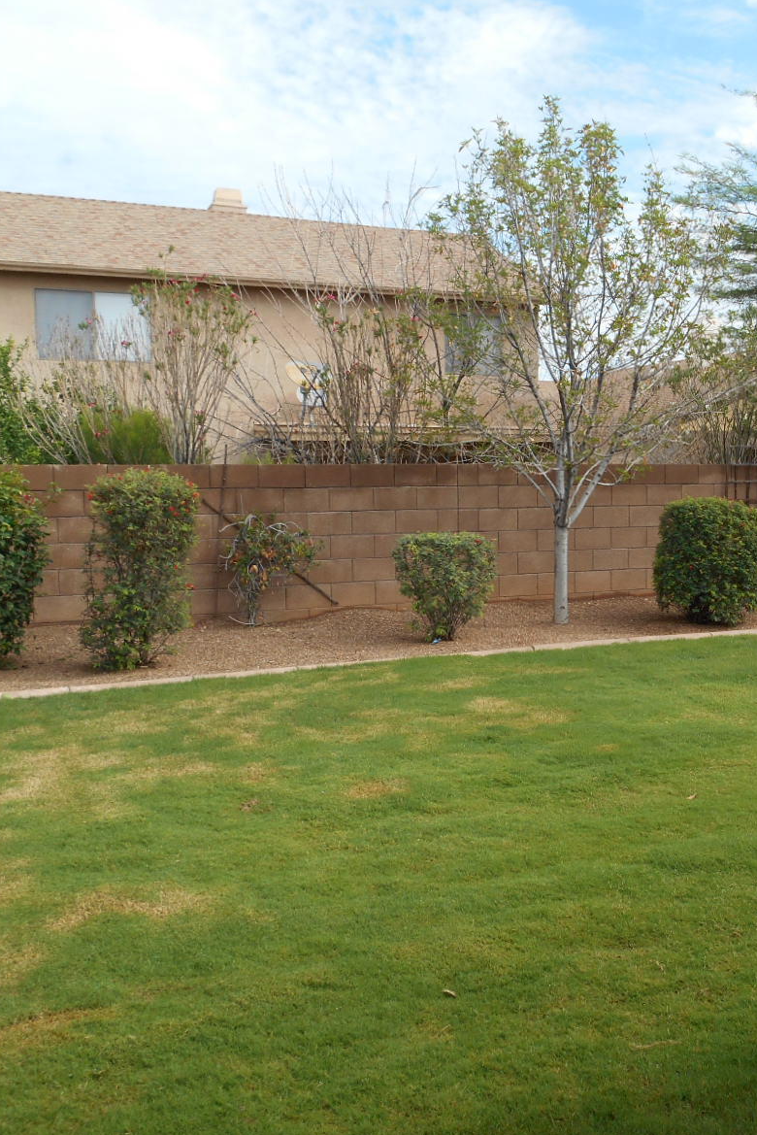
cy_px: 565
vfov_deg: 51.9
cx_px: 659
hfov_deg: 34.3
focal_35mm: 37
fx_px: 1166
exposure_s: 1/500
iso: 80
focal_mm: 4.7
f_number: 3.4
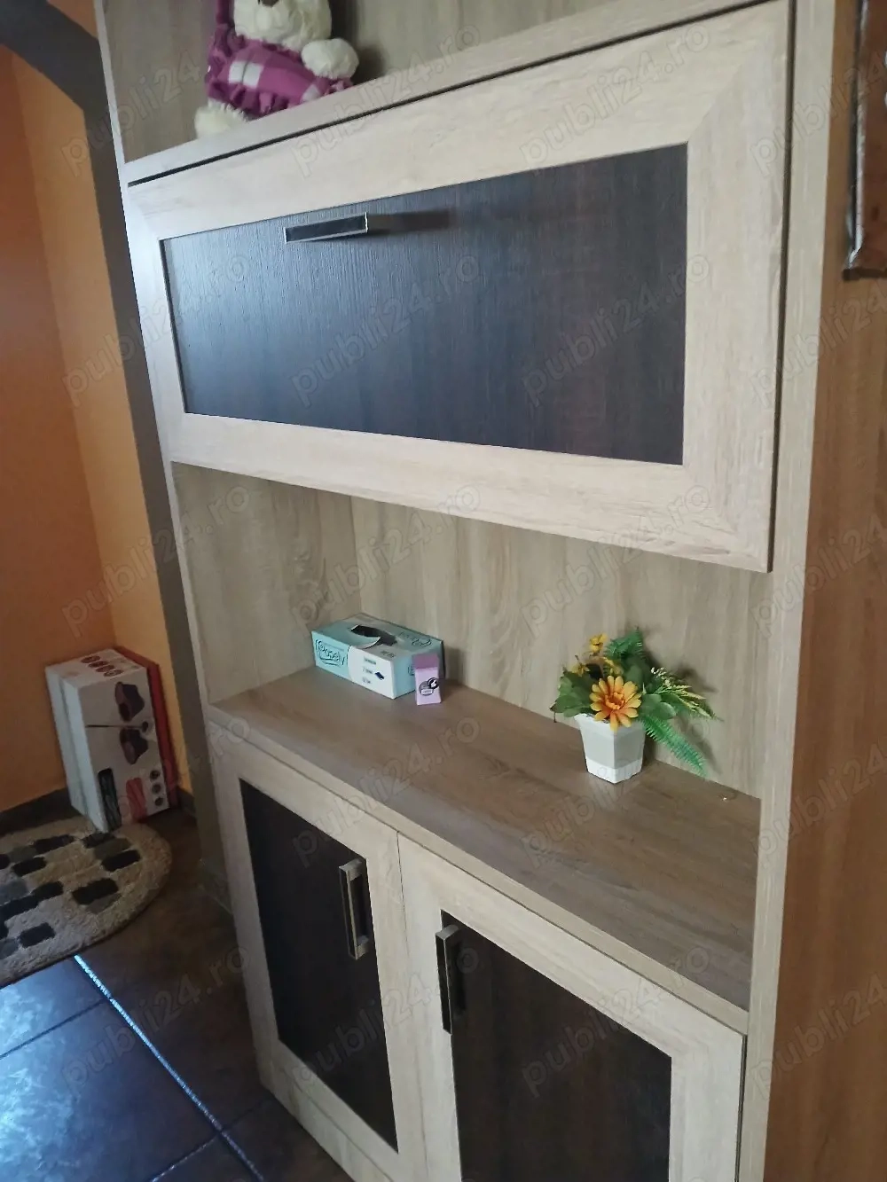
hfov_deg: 53.1
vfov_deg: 67.3
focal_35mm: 26
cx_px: 444
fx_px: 888
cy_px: 591
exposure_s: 1/20
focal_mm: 3.98
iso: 800
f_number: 1.8
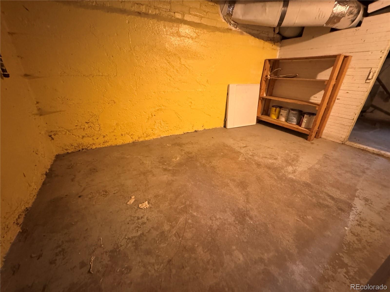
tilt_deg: -26.0
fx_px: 158
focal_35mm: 14
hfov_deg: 102.1
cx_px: 195
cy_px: 146
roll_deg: -2.0
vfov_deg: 85.7
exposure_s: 1/60
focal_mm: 2.22
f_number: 2.2
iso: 1250
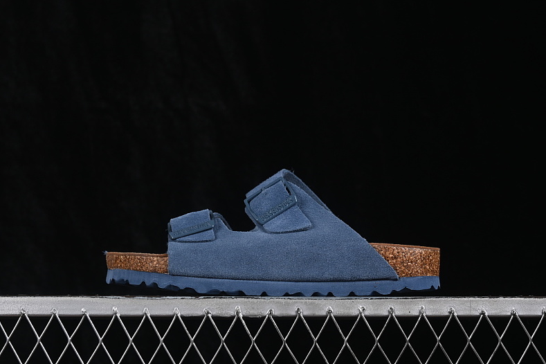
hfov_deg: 26.7
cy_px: 182
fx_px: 1153
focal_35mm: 76
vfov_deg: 17.9
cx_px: 272
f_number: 8
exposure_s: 1/80
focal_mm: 50
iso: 160
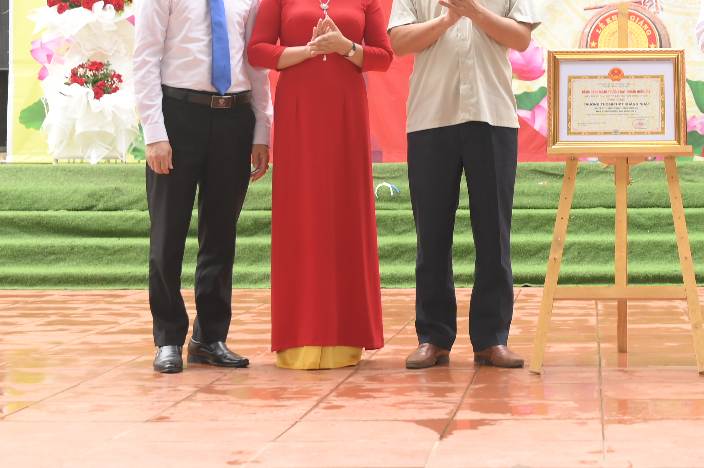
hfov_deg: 21.3
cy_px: 74
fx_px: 1837
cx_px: 619
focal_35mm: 94
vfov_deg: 14.4
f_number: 3.2
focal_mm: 37
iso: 200
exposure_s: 1/125
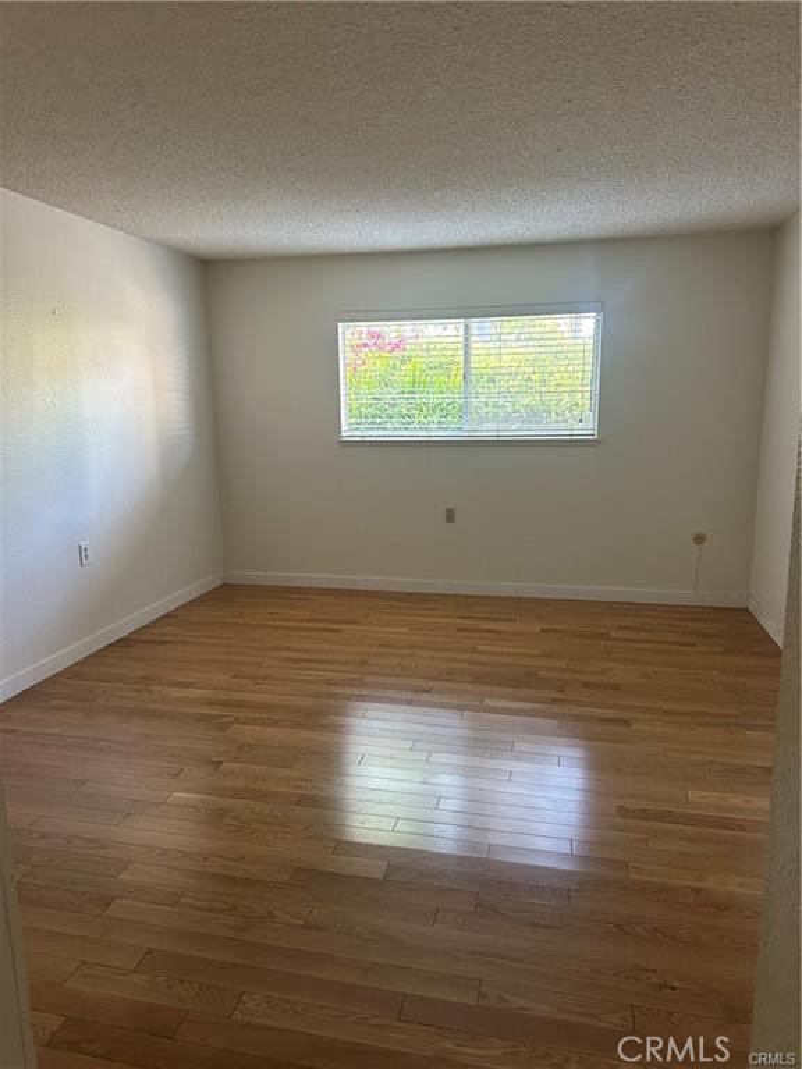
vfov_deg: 71.6
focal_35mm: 24
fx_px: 741
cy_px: 534
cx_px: 401
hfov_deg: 56.8
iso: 250
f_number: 1.78
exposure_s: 1/60
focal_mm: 6.86
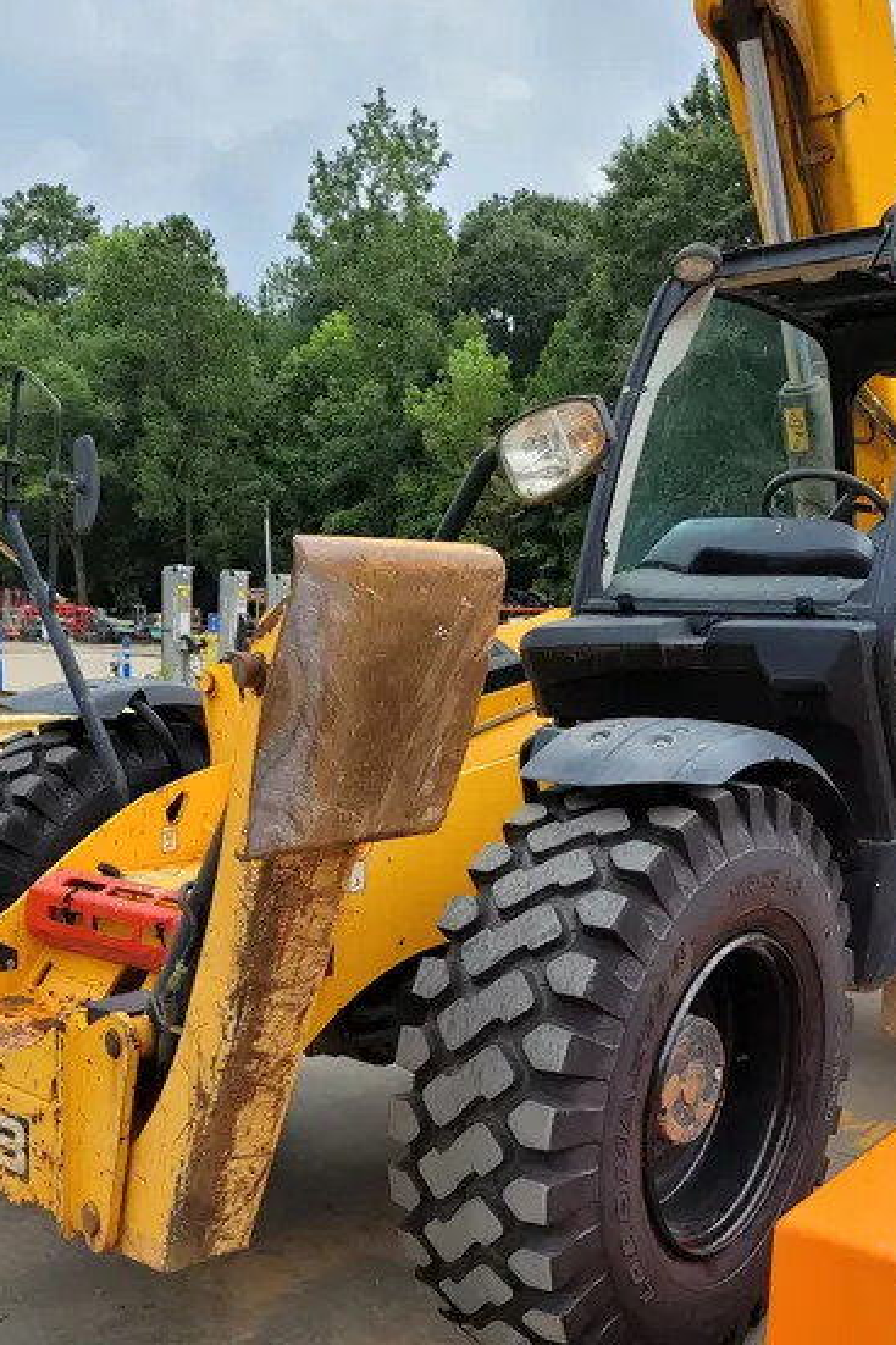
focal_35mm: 36
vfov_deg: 52.9
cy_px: 775
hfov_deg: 36.8
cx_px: 471
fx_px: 1345
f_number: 1.8
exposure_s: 1/1265
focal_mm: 5.4
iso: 40
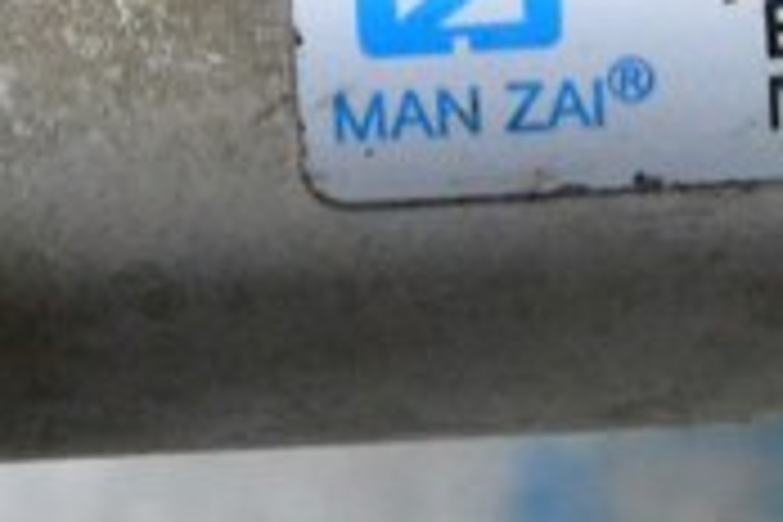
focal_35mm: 253
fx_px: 5502
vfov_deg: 5.4
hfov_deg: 8.0
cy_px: -68
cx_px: 1220
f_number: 13
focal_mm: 46
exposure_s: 1/100
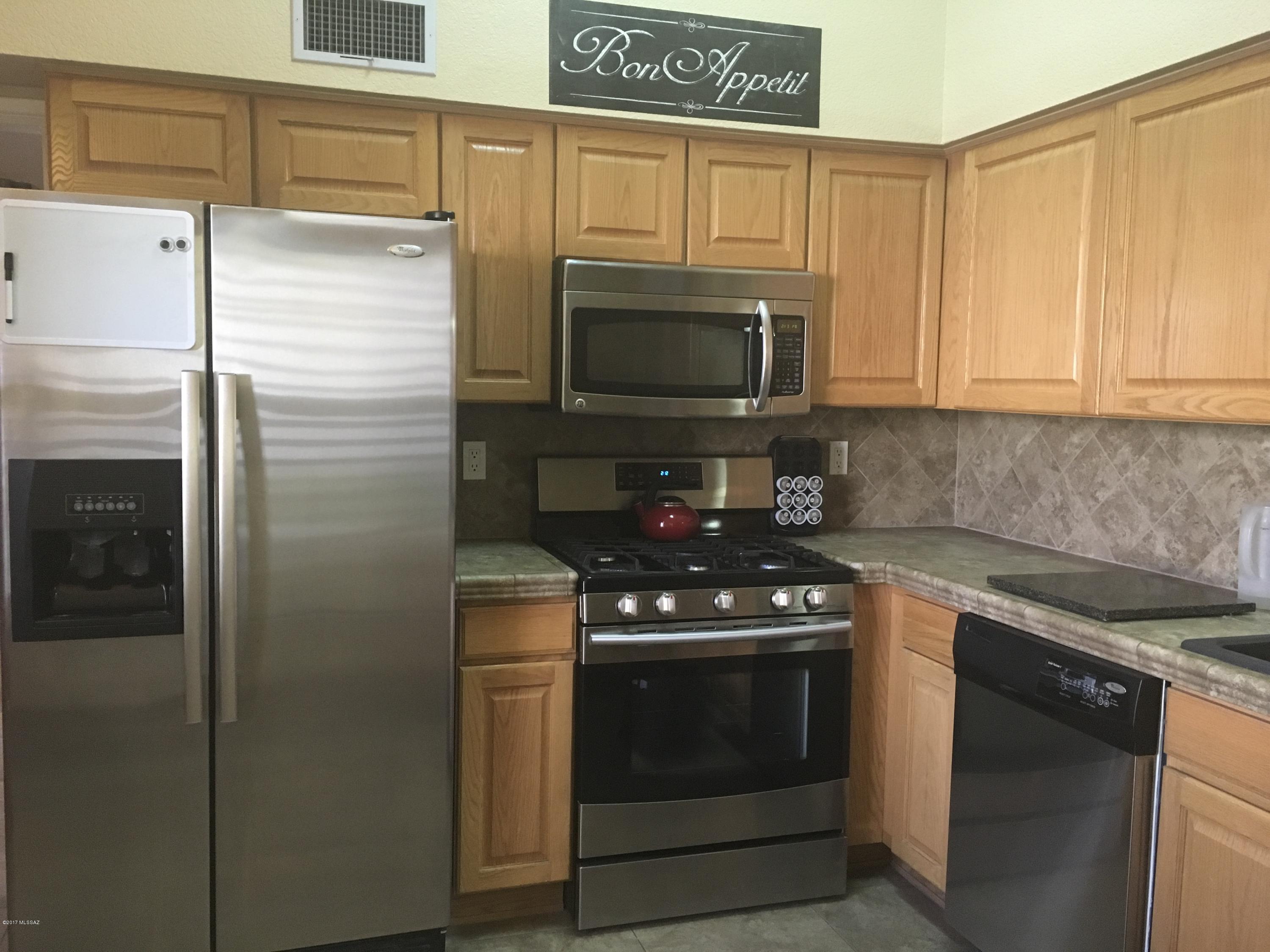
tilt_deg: -4.3
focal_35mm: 29
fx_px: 1064
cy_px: 476
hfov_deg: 61.7
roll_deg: -0.5
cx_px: 635
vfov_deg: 48.2
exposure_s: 1/30
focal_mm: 4.15
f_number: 2.2
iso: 200
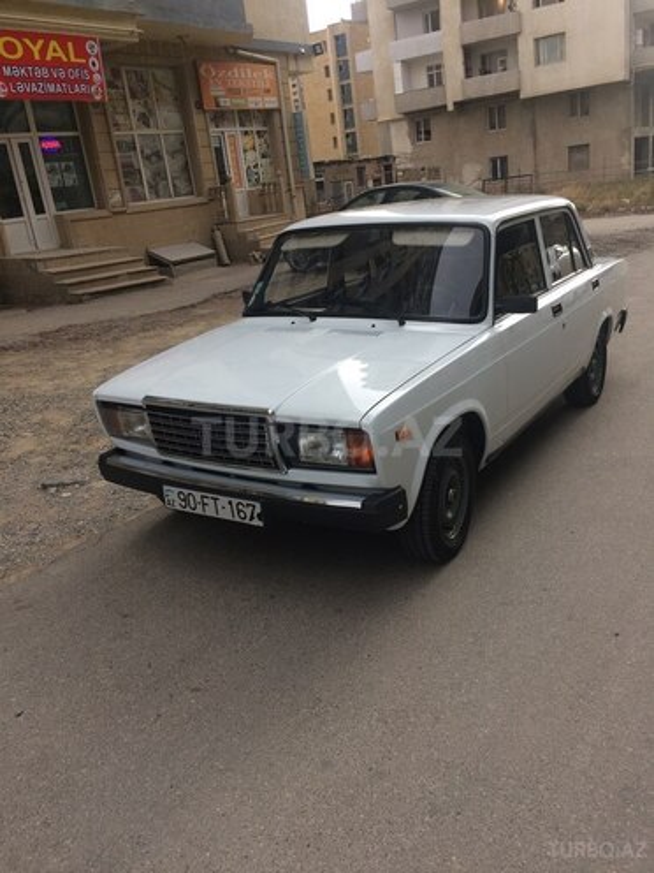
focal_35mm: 29
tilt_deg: -19.2
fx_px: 731
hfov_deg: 48.2
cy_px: 436
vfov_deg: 61.7
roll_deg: +8.4
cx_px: 327
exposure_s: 1/100
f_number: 2.2
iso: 40
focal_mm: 4.15
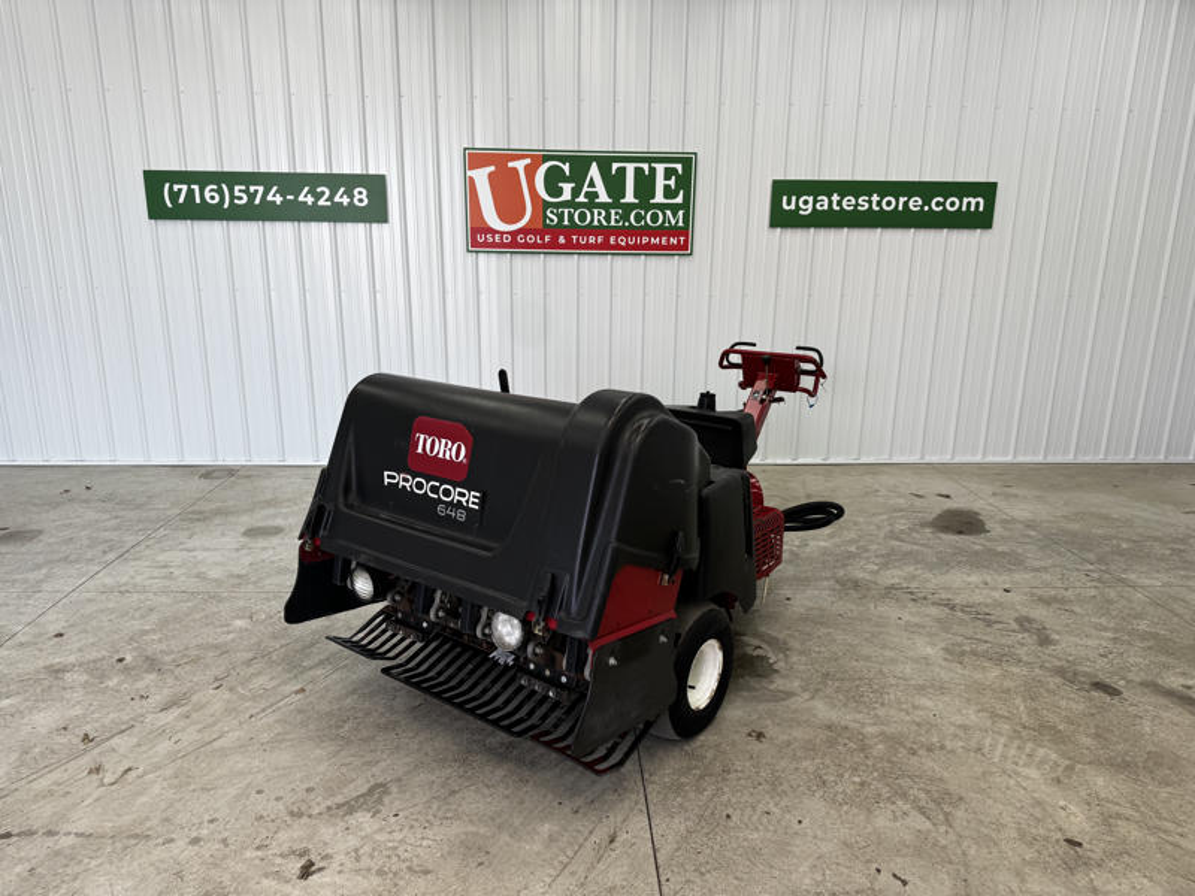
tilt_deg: -14.9
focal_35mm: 24
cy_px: 448
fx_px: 829
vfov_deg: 56.8
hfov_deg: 71.6
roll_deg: -1.0
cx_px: 598
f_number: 1.78
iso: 64
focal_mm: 6.76
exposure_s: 1/236
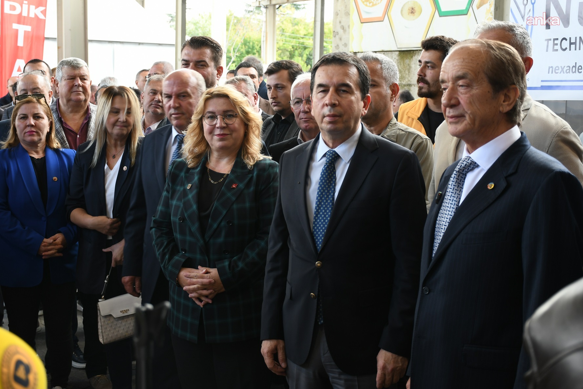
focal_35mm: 55
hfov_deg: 36.2
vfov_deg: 24.6
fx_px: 891
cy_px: 189
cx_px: 278
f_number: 4.5
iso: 220
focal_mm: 34
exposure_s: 1/50
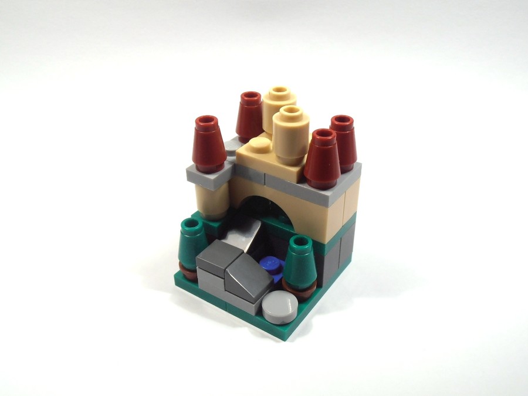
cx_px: 264
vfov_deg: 38.7
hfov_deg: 50.1
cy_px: 198
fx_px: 564
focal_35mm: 37
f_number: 3.9
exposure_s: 1/60
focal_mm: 6.61
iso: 80
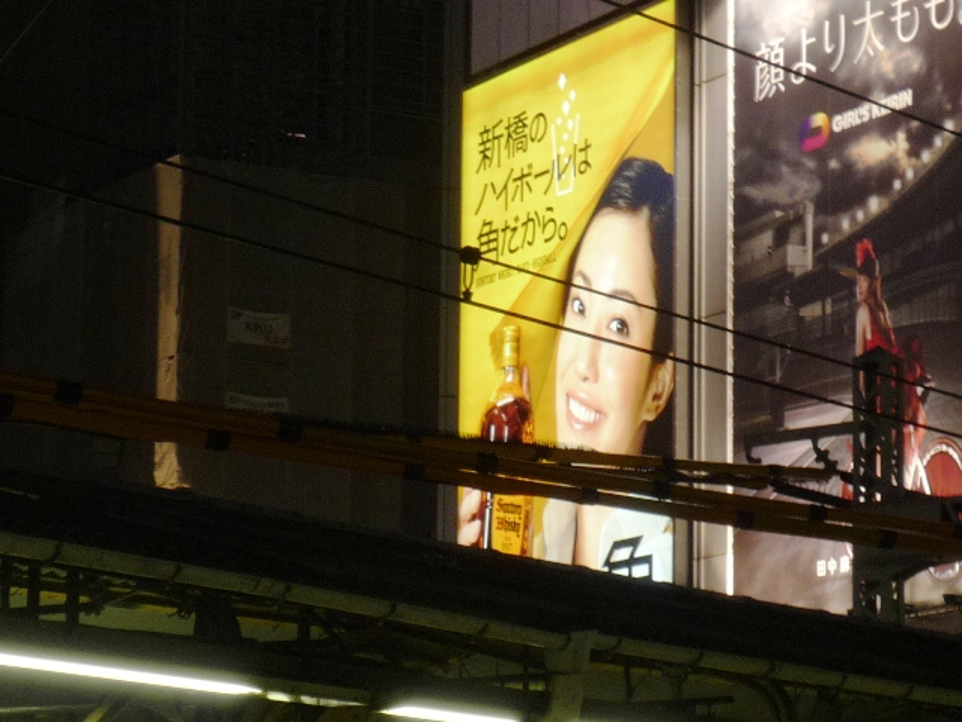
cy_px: 361
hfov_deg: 13.7
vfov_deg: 10.3
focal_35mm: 144
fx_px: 4002
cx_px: 481
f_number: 5.2
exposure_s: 1/8
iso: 100
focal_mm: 14.1
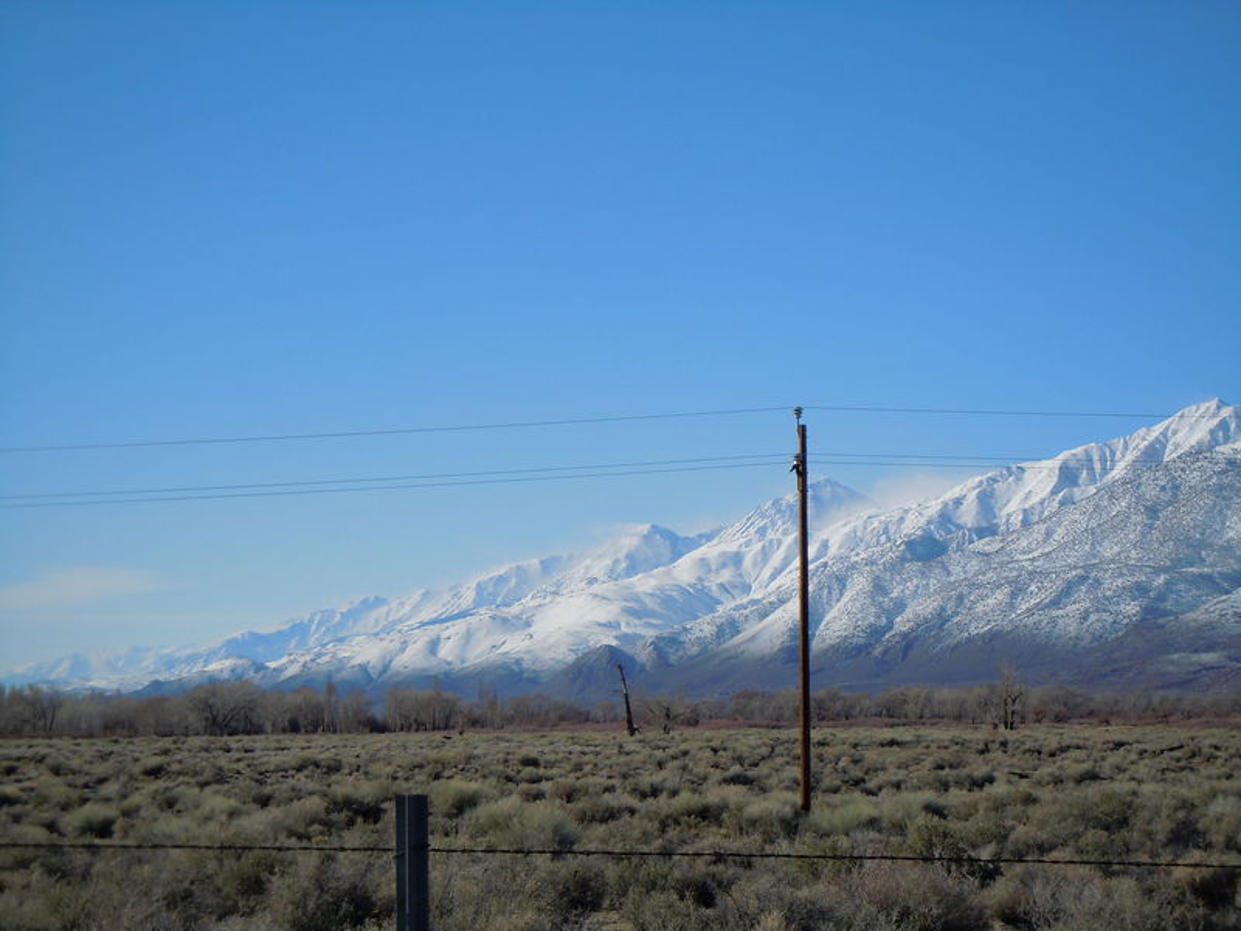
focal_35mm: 89
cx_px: 620
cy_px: 466
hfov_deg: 22.0
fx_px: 3191
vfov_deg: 16.6
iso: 100
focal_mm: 16
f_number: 8.8
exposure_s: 1/320
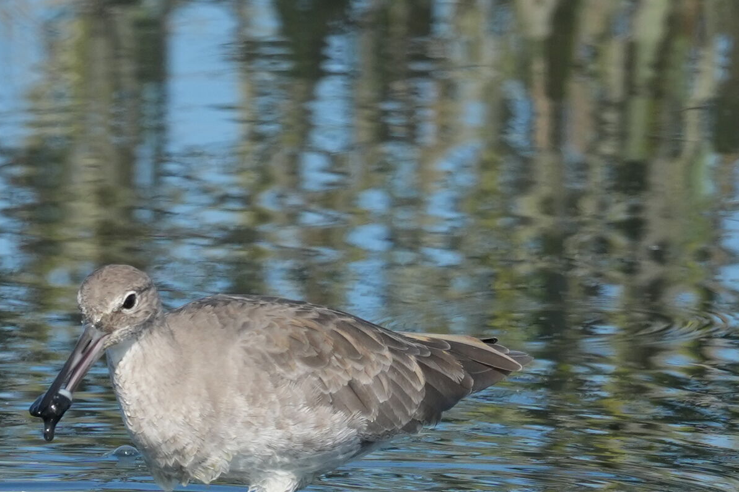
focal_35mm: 3043
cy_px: 423
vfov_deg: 0.5
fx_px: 62453
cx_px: 15
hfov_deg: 0.7
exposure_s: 1/1250
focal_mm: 560
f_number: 6.3
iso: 400
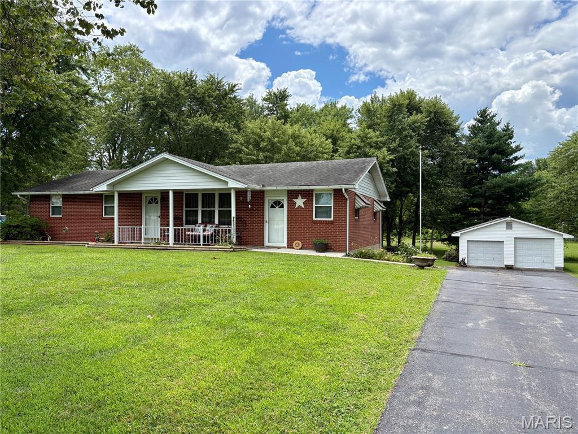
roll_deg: +0.0
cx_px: 289
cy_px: 217
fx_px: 434
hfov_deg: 67.3
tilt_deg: +1.4
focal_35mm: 26
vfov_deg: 53.1
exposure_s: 1/2985
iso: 64
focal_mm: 5.96
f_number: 1.6
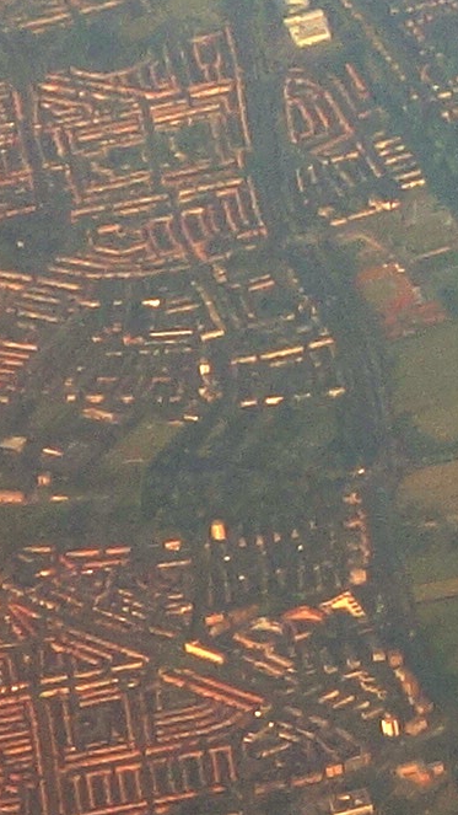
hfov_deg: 2.5
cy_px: -124
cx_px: 1741
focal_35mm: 484
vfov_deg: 4.5
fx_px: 10448
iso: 125
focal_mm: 20.64
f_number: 5.6
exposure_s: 1/400
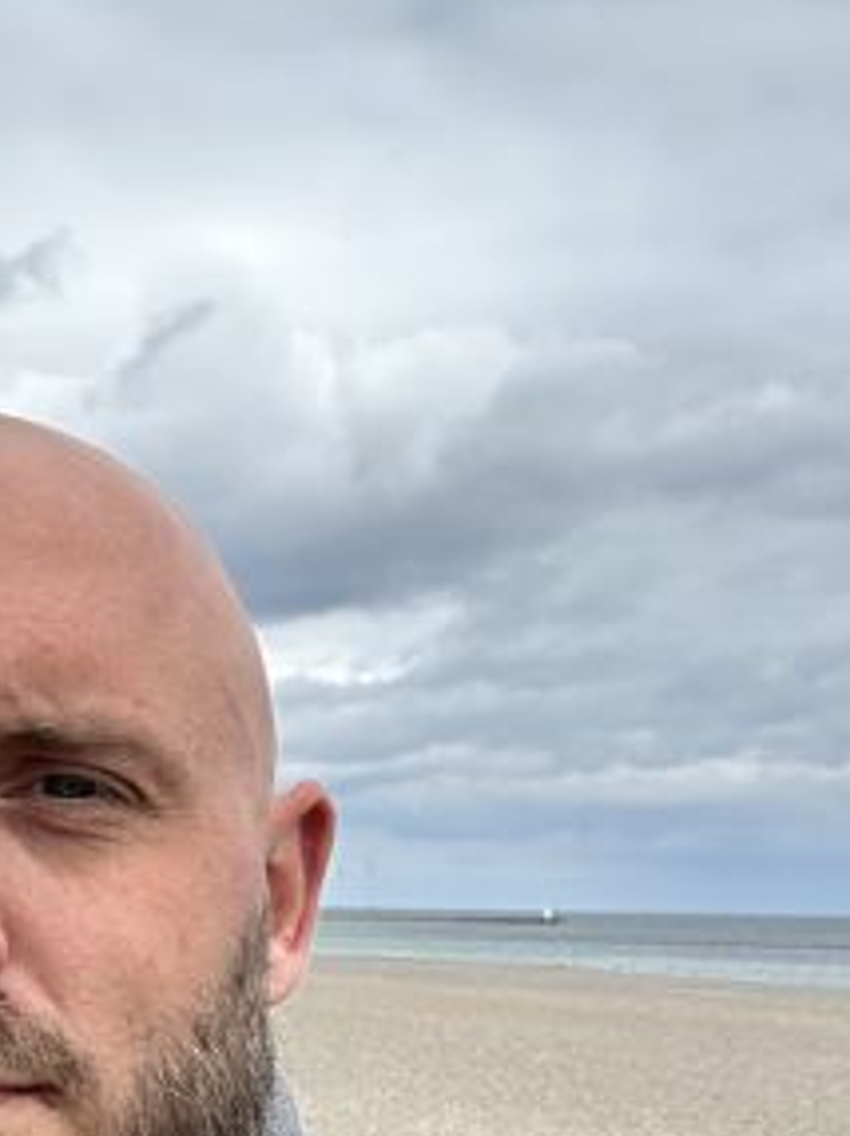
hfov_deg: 22.3
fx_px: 2066
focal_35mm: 63
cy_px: 957
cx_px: -28
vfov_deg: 29.8
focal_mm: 2.69
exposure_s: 1/1172
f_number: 1.9
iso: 25
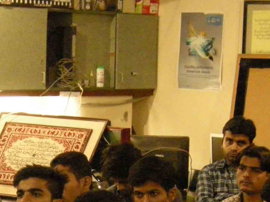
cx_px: 31
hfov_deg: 15.0
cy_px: 309
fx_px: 1014
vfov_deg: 10.9
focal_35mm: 130
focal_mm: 7.5
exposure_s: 1/11
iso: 800
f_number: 2.7
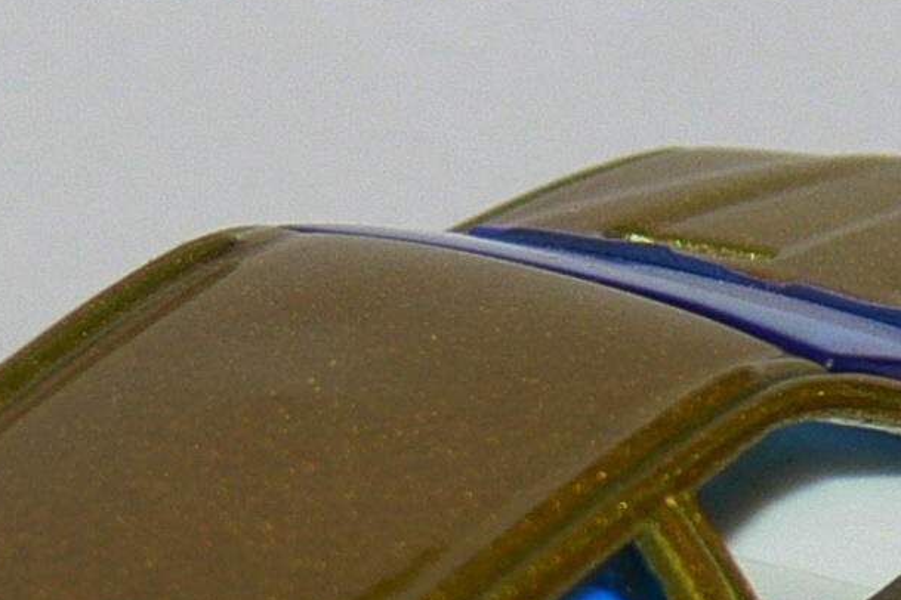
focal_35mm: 686
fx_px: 17168
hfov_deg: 3.0
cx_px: 478
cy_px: 760
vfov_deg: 2.0
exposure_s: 1/30
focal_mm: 25.9
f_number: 3.6
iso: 100
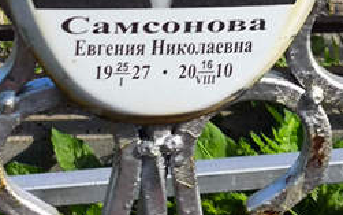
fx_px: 1580
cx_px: 55
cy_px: -112
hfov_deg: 12.3
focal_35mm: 169
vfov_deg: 7.6
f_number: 1.7
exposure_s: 1/954
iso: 50
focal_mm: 4.71
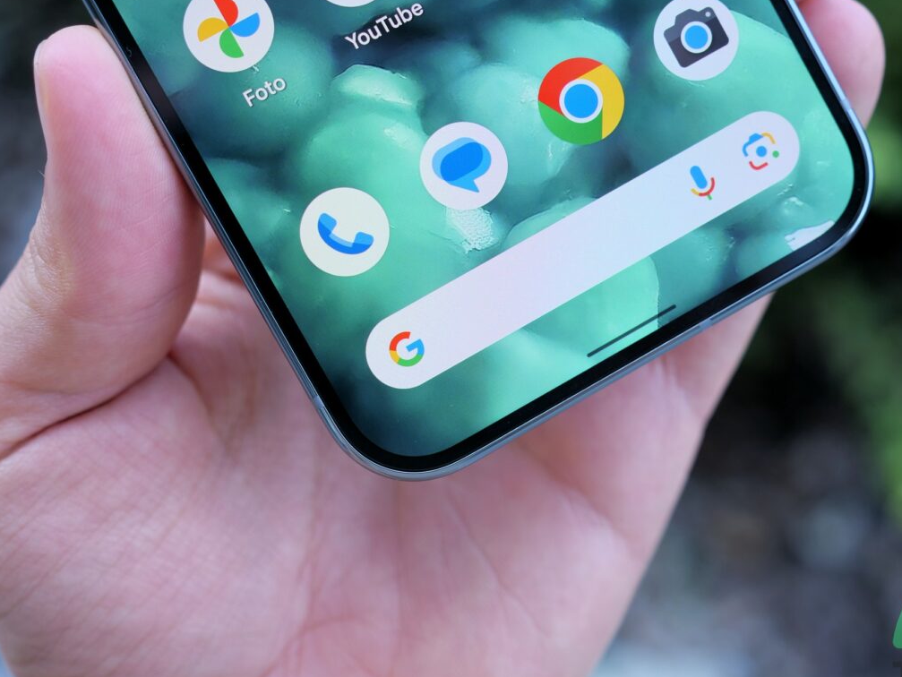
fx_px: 1512
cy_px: 277
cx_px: 551
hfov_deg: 33.1
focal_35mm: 58
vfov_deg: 25.2
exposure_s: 1/160
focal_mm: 23
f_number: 2.8
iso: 200
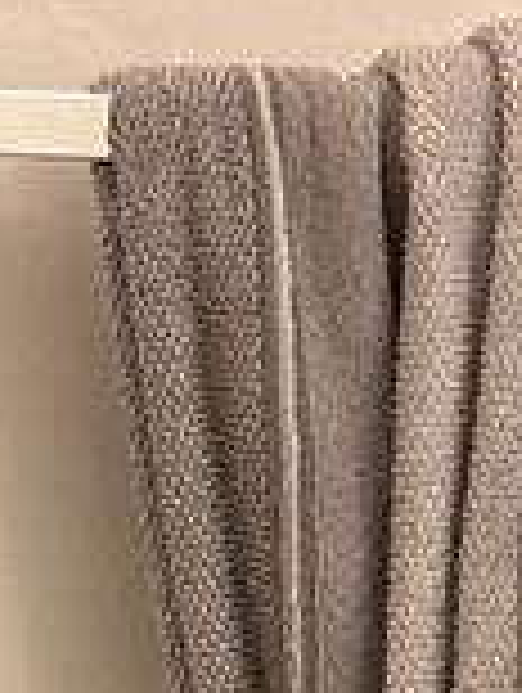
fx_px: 4050
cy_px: 1562
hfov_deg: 7.1
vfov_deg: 9.0
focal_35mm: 202
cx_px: -585
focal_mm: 5.96
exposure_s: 1/60
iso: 100
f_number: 1.6
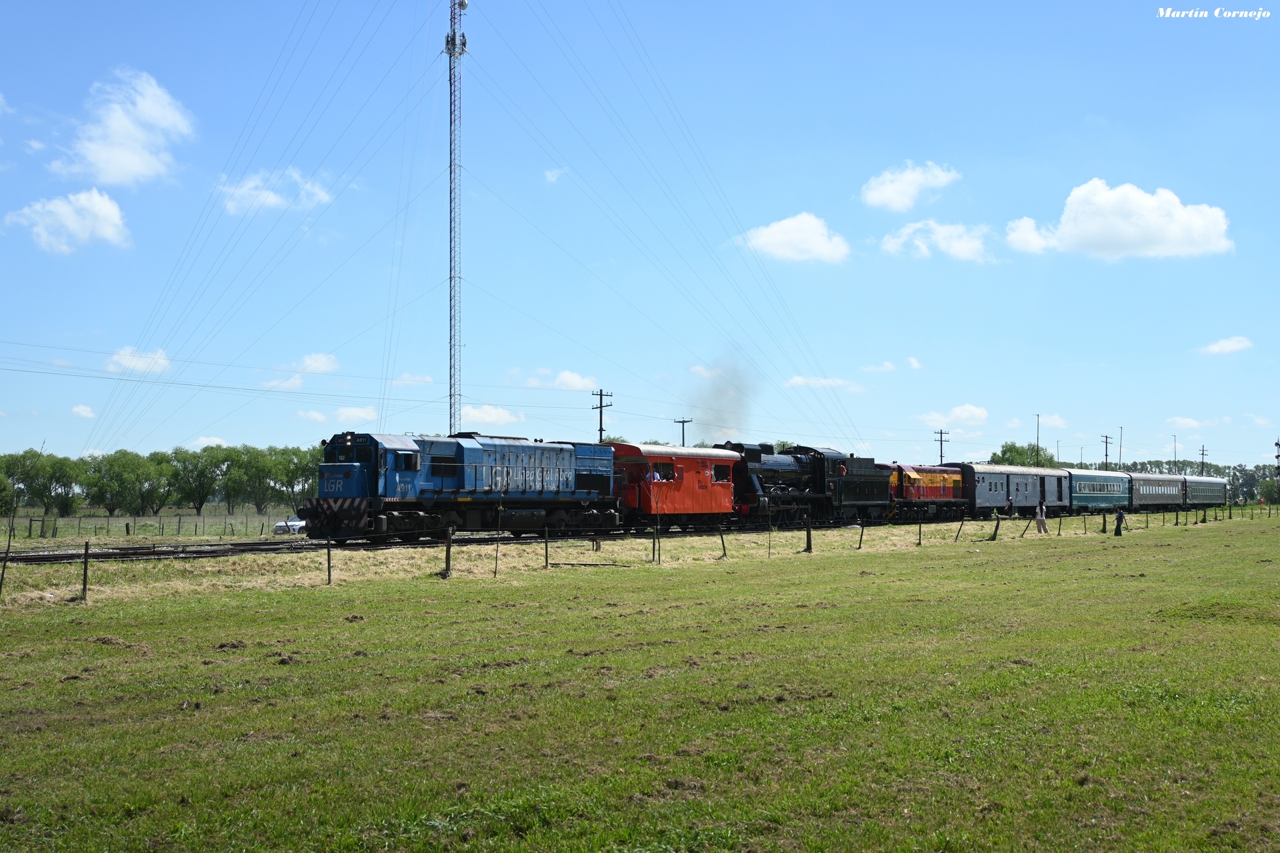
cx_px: 640
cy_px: 426
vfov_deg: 30.8
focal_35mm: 44
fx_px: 1547
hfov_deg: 45.0
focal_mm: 29
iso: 100
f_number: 4.8
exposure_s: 1/800
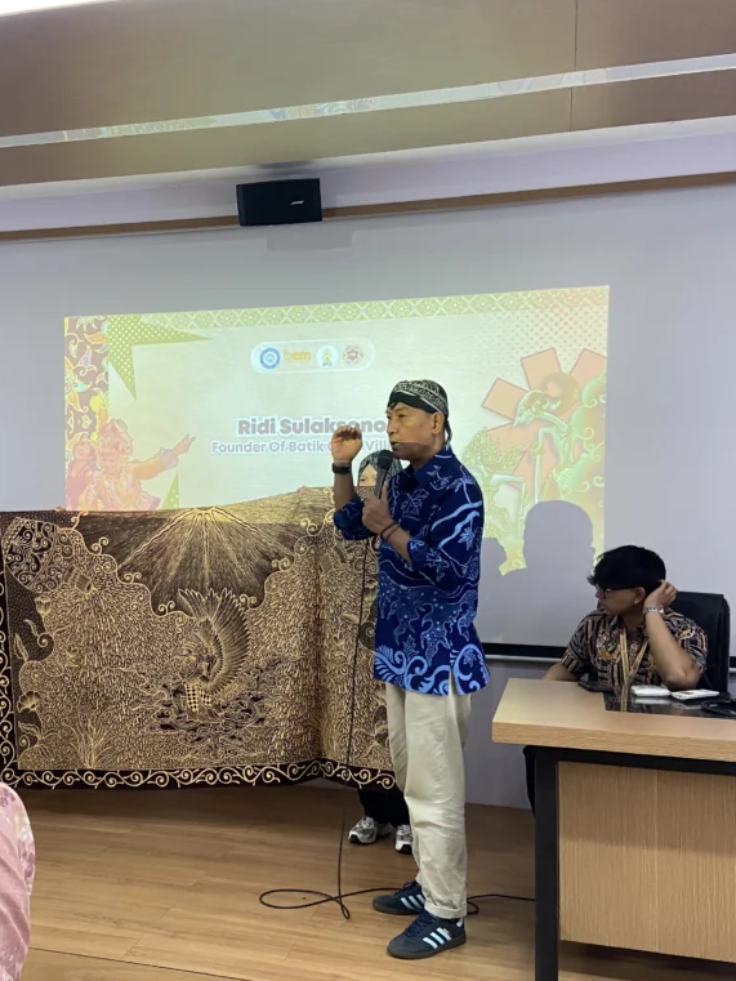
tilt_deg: -0.1
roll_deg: -1.1
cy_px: 489
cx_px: 244
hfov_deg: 40.2
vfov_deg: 52.6
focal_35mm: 35
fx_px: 992
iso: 250
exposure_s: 1/50
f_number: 1.8
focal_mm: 4.25
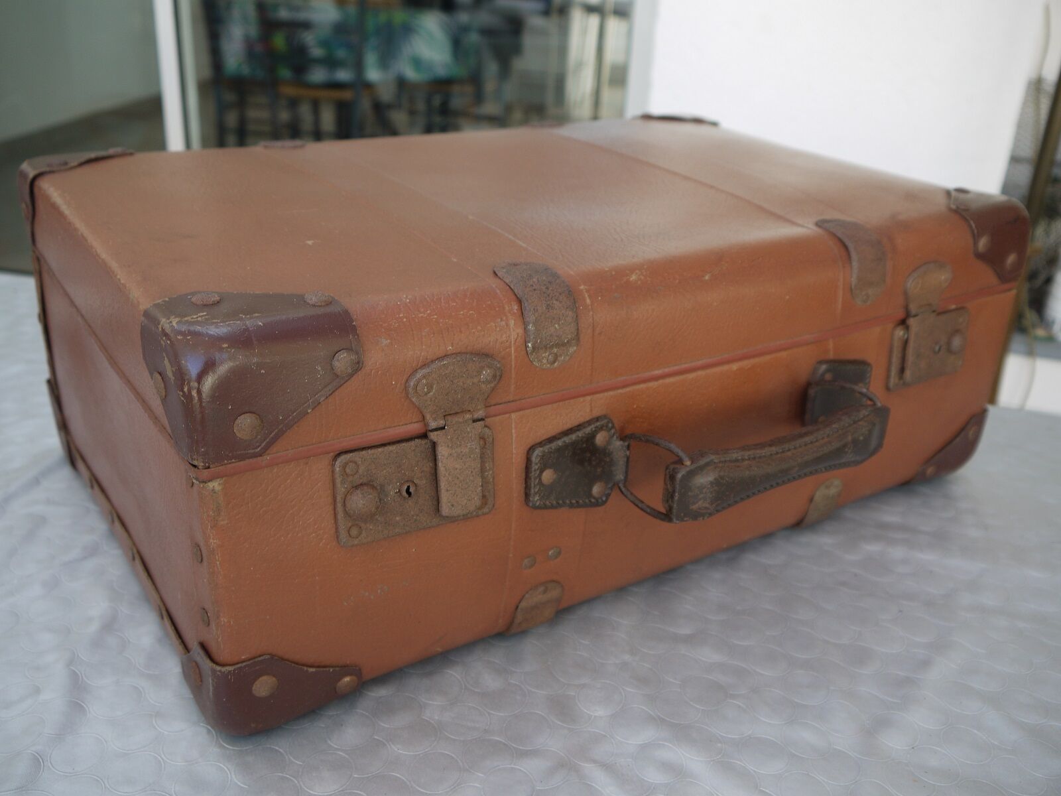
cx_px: 530
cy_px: 398
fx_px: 1042
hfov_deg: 54.0
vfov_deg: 41.8
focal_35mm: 34
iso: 100
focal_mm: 17
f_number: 4
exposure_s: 1/60
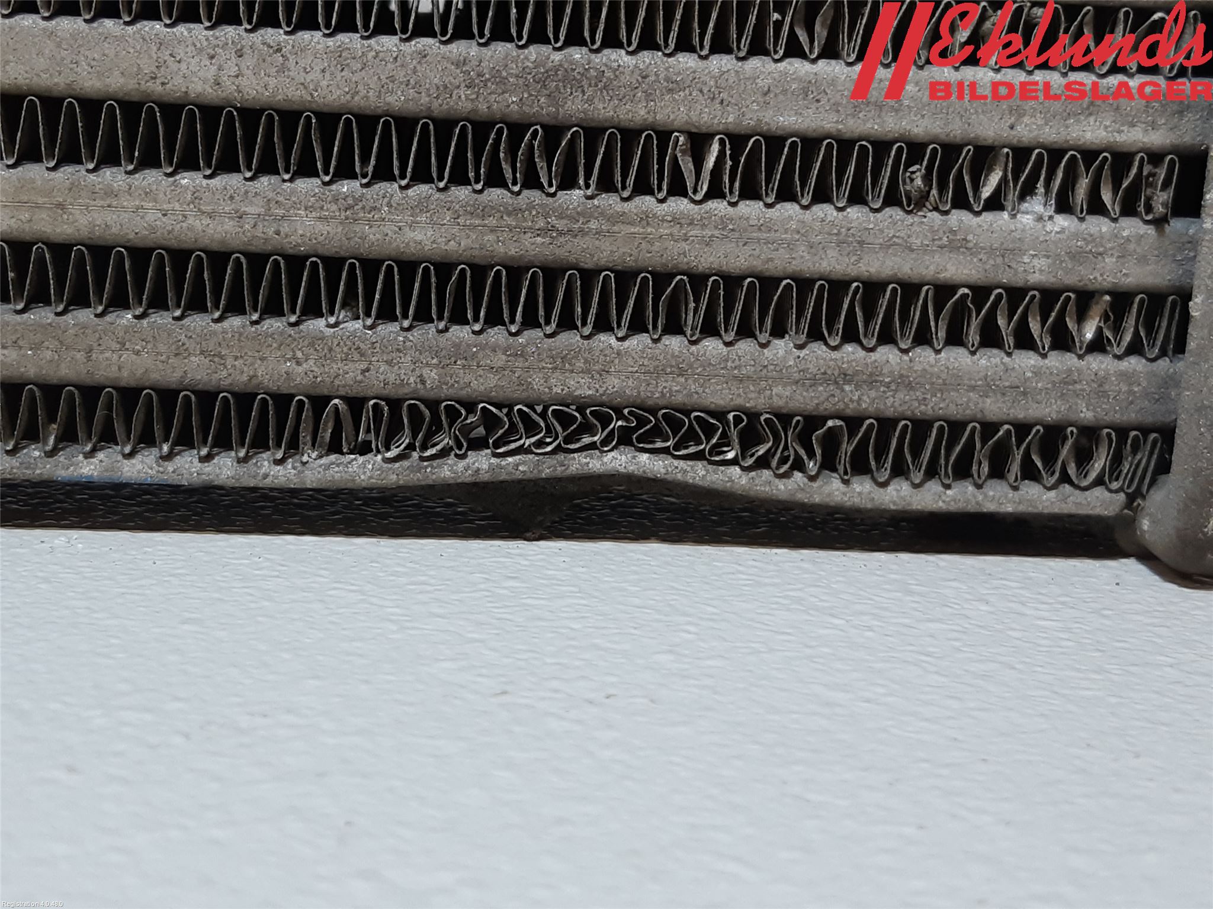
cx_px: 606
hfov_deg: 67.3
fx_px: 911
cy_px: 454
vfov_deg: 53.1
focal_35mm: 26
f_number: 1.7
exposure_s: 1/60
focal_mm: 3.93
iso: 100
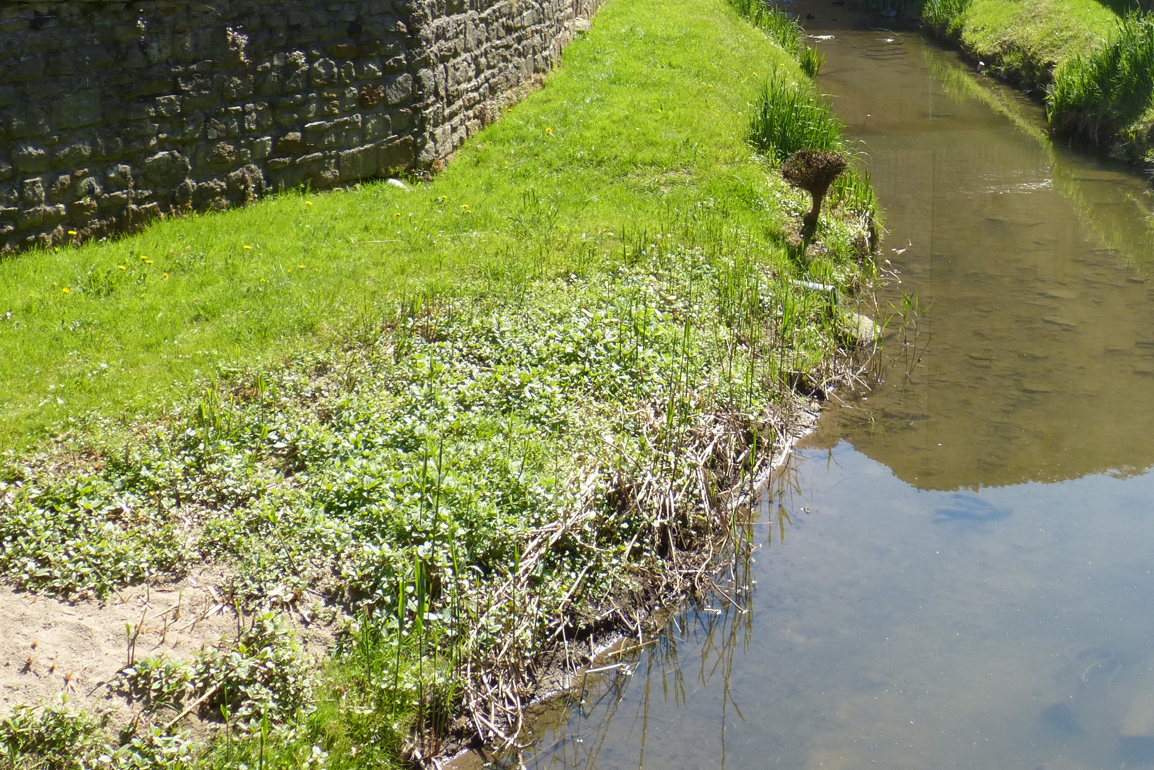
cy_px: 37
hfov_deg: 34.3
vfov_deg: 23.0
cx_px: 878
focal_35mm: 57
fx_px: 1827
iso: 100
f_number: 4
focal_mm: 5.7
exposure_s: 1/500
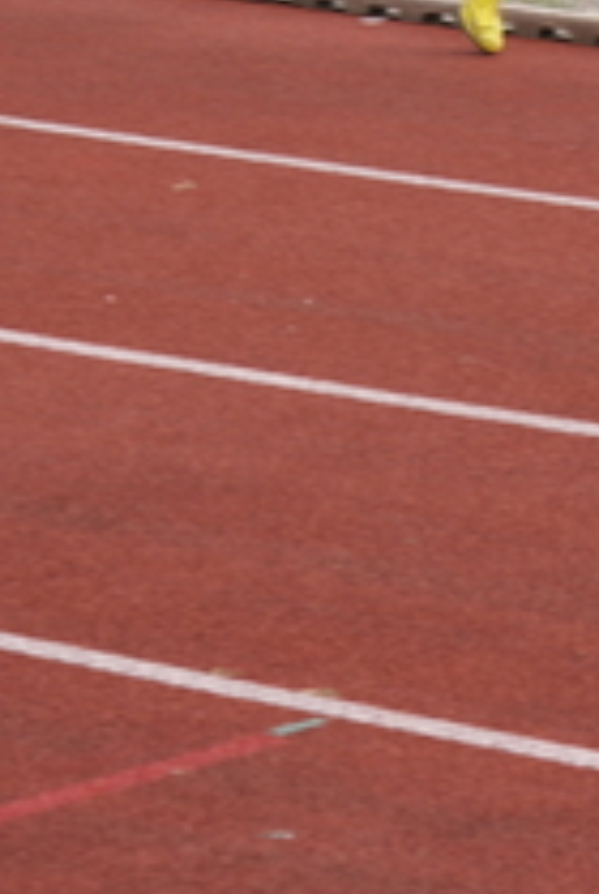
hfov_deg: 5.1
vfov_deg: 7.5
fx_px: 6741
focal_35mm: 271
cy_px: -98
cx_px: 370
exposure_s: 1/250
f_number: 6.3
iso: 100
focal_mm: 70
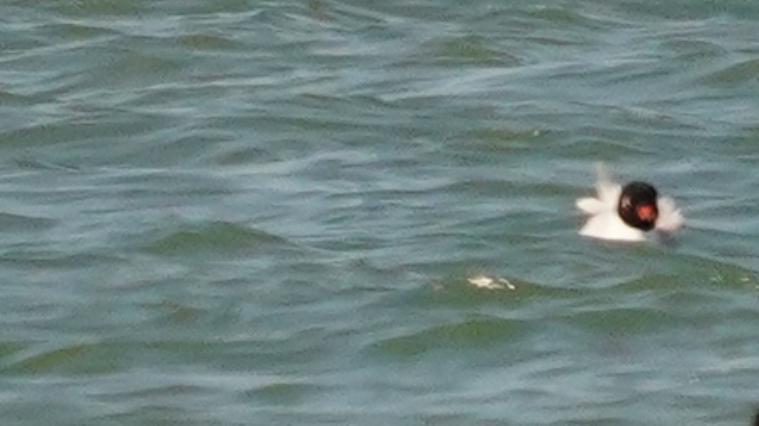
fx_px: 25468
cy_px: 114
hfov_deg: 1.7
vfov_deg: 1.0
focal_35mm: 1266
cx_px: 312
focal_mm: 600
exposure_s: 1/2000
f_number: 8
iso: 640
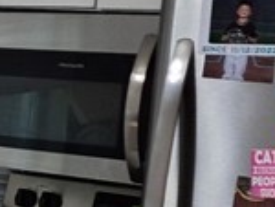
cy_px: 258
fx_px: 1249
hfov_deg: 9.8
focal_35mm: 157
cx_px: -532
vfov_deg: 9.3
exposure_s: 1/120
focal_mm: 5.4
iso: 500
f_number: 1.8
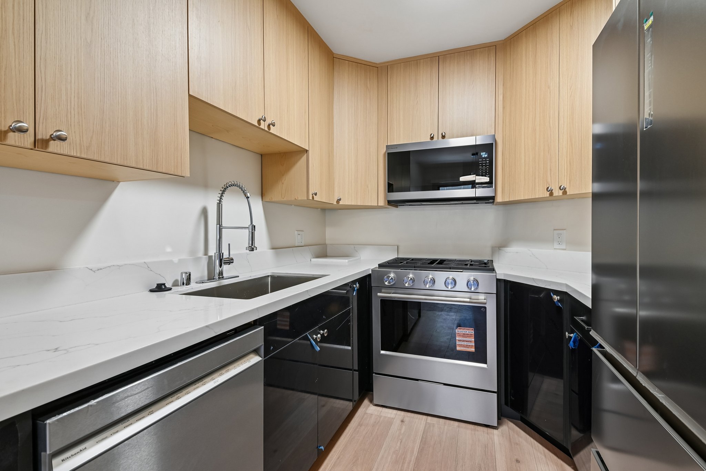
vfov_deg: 70.4
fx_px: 333
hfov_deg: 93.3
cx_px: 353
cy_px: 236
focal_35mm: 17
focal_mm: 17
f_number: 8
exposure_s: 1/3.33
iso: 250
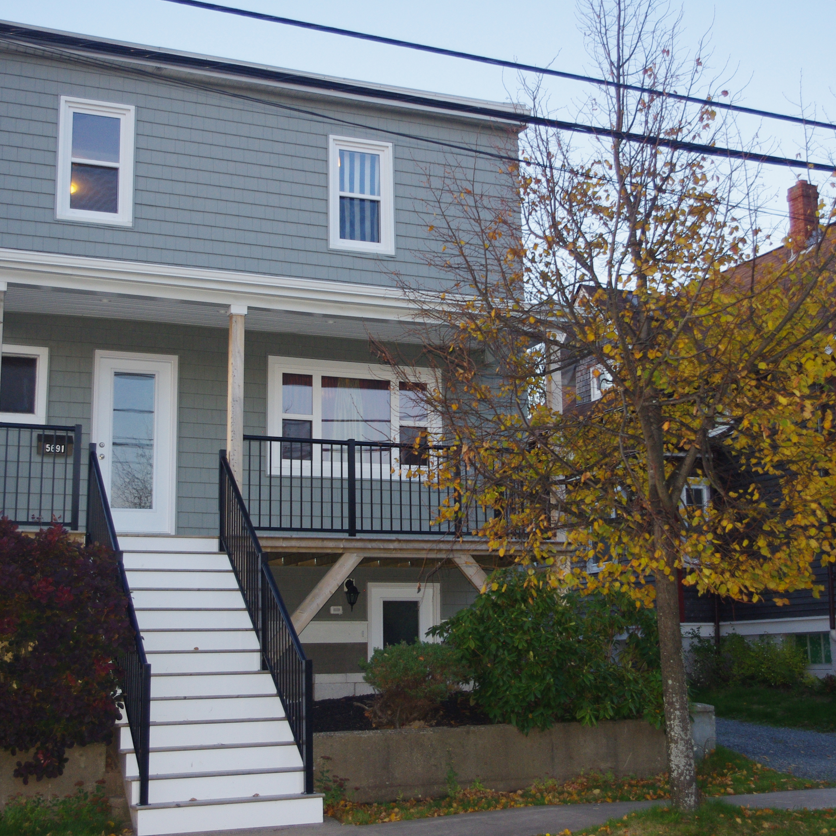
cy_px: 410
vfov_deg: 36.1
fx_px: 1284
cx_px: 443
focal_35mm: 47
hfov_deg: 36.0
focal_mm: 24.38
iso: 800
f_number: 4
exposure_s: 1/125
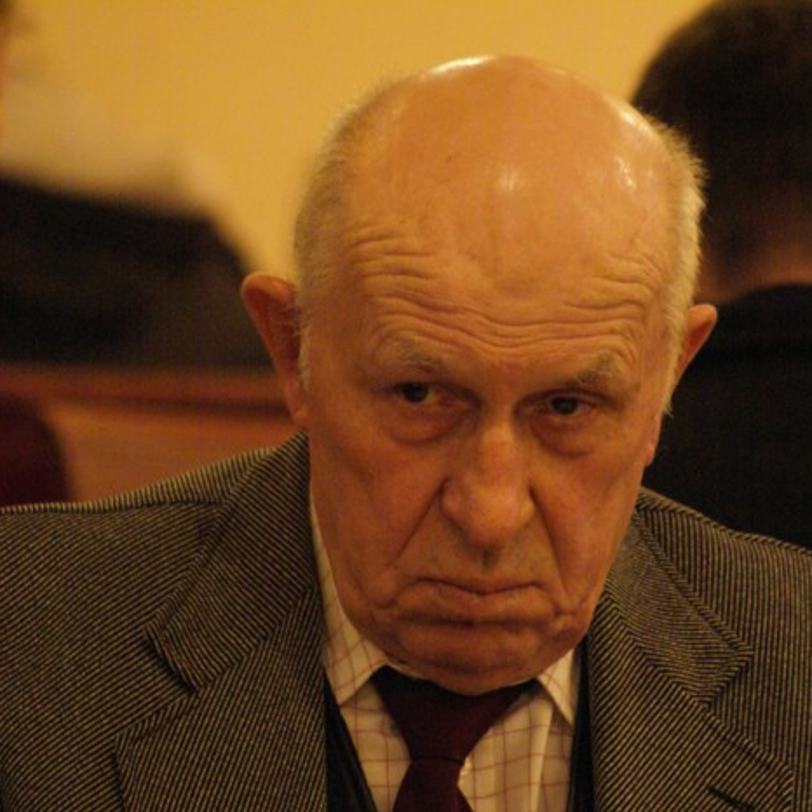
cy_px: 406
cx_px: 476
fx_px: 15260
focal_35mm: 575
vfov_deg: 3.0
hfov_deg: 3.0
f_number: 5.6
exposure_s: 1/20
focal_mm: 300
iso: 1600
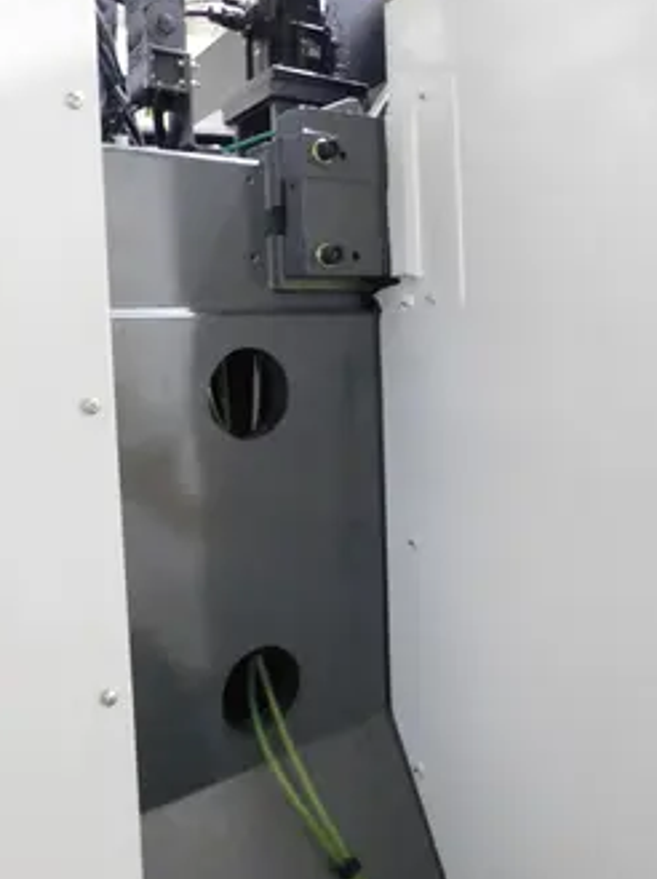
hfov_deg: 49.7
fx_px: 710
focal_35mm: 28
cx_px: 334
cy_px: 366
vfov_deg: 63.1
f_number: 3
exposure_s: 1/4
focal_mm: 4
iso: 800
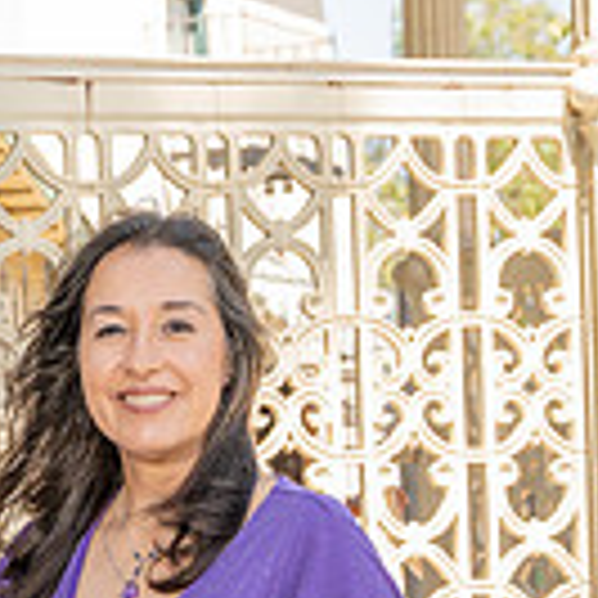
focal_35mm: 198
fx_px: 3870
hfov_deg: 8.7
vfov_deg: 8.8
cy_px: 468
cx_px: -216
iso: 125
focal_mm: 39.4
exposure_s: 1/200
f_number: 4.5
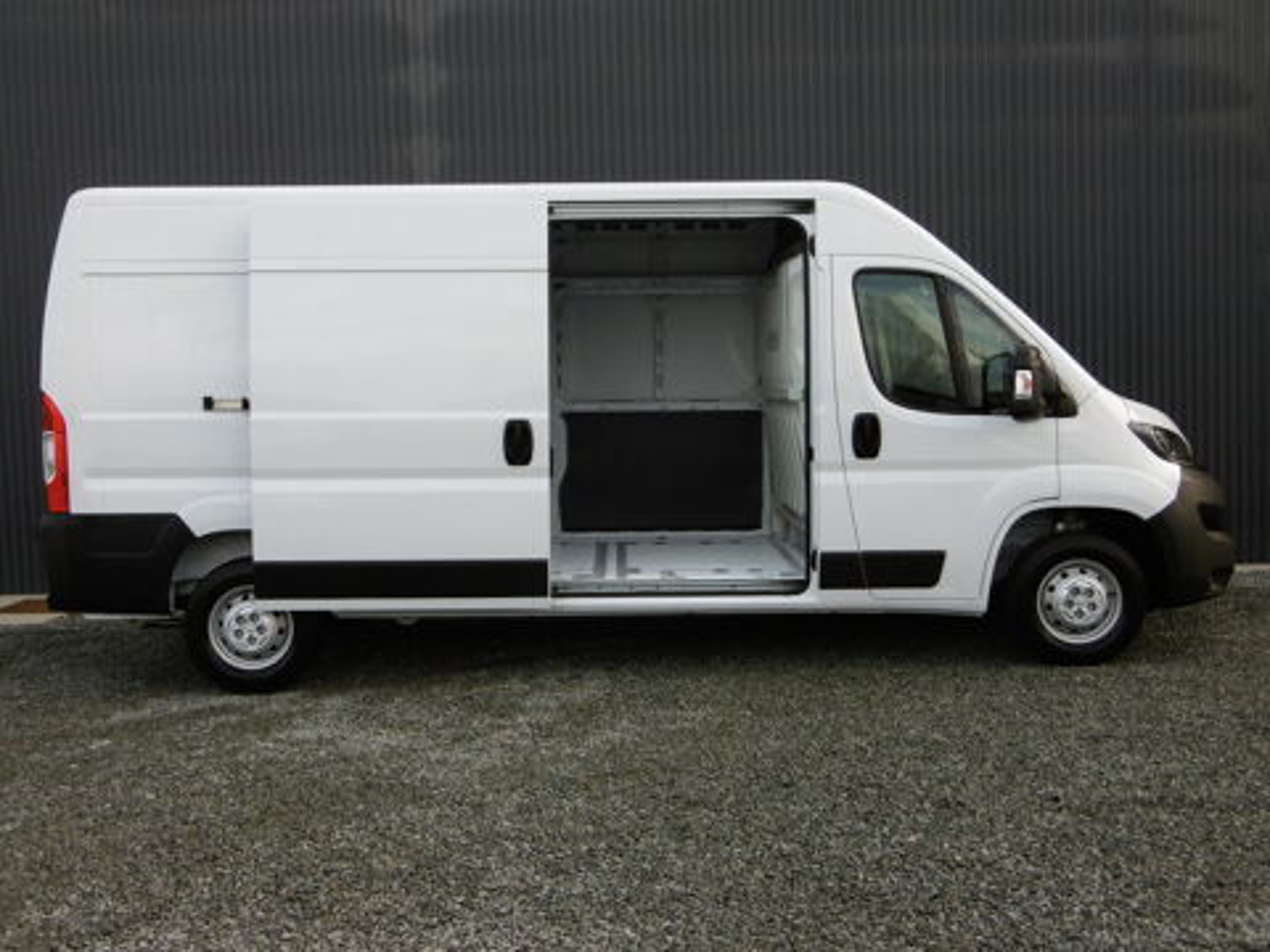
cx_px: 635
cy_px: 476
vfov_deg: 37.7
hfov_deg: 49.0
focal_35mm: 38
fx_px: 1394
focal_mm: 6.8
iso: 100
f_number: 3.7
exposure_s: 1/160
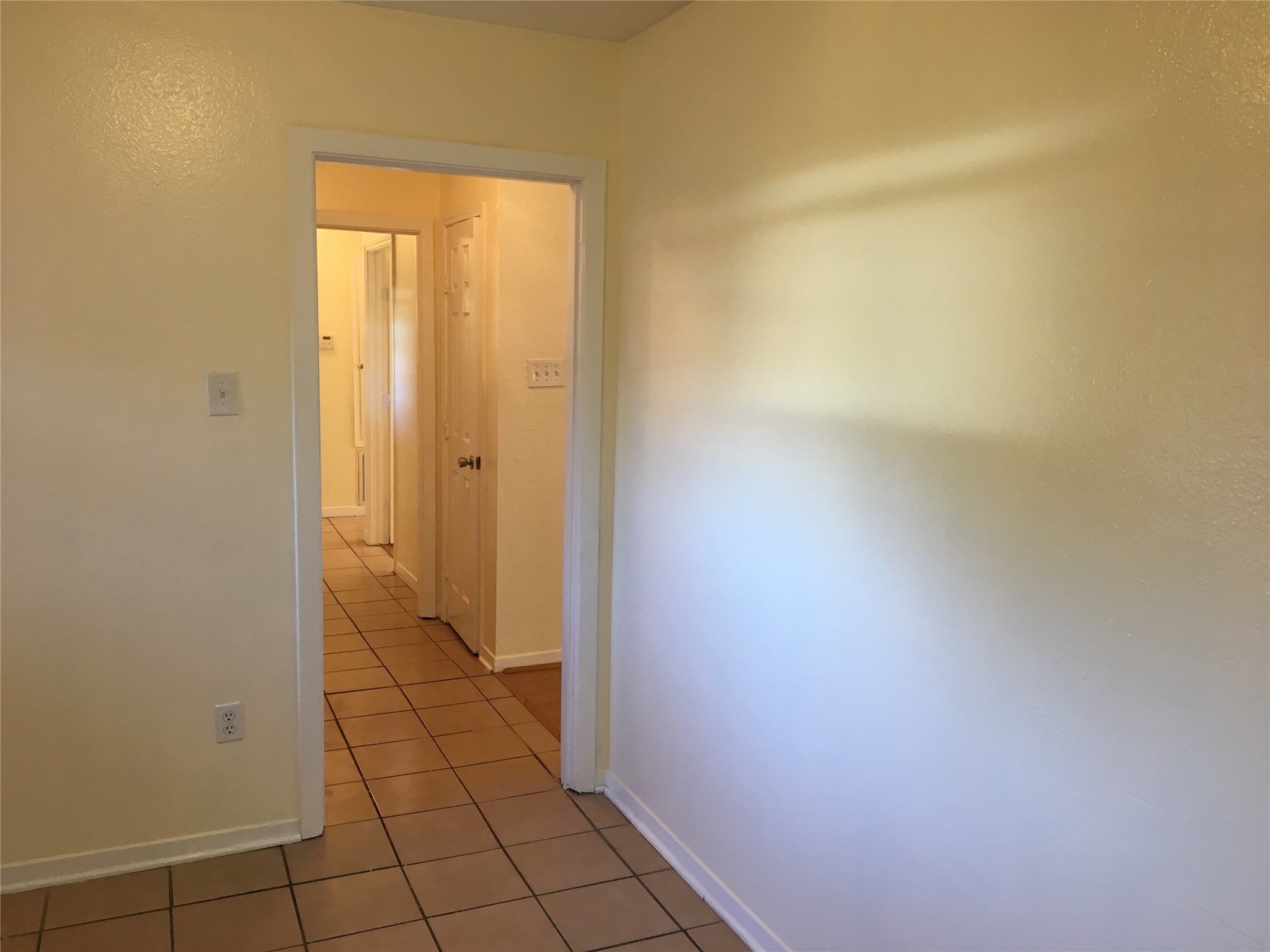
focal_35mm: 29
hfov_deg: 61.7
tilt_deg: -7.9
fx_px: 1064
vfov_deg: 48.2
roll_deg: +0.0
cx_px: 635
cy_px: 476
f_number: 2.2
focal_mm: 4.15
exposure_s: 1/30
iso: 50
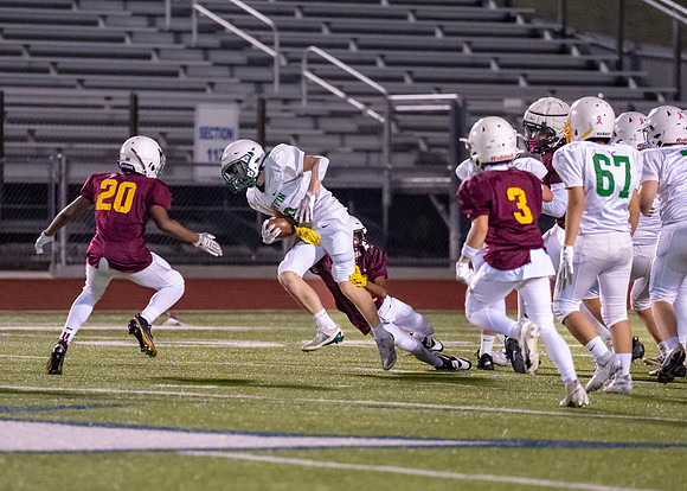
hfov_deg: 5.4
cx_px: 300
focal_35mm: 372
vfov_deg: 3.9
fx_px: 7250
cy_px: 235
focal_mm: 200
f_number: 2.8
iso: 5000
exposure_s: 1/1250
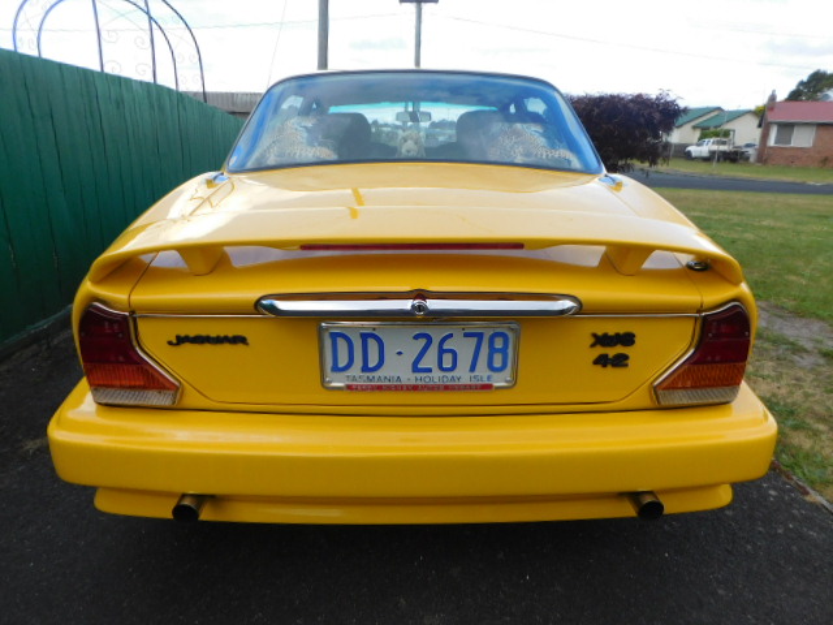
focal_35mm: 23
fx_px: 553
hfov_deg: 73.9
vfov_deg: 58.9
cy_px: 312
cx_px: 416
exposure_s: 1/800
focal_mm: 4
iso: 125
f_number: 3
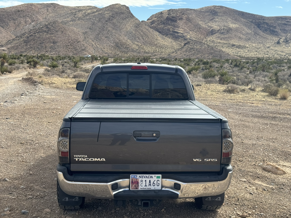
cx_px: 146
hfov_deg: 39.7
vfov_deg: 30.3
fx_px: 404
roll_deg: -3.8
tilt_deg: -9.4
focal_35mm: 48
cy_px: 109
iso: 64
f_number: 1.78
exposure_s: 1/3096
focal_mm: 6.76
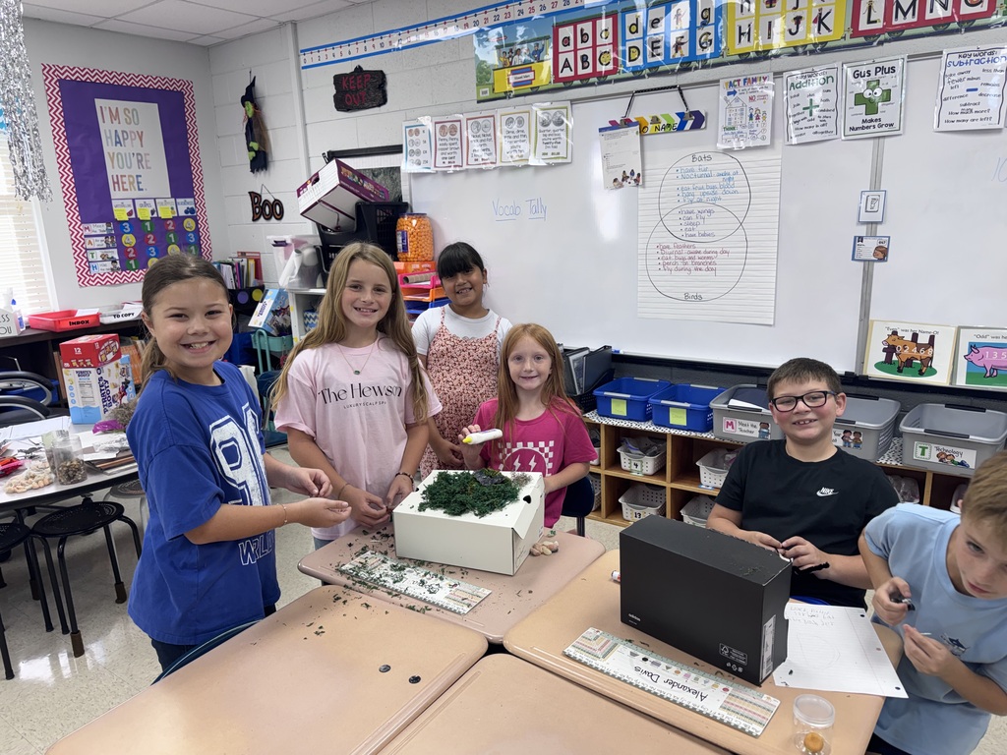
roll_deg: +1.9
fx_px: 698
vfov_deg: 56.8
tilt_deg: -13.4
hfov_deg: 71.6
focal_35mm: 24
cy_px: 378
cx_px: 504
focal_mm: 6.76
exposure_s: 1/120
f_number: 1.78
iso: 80
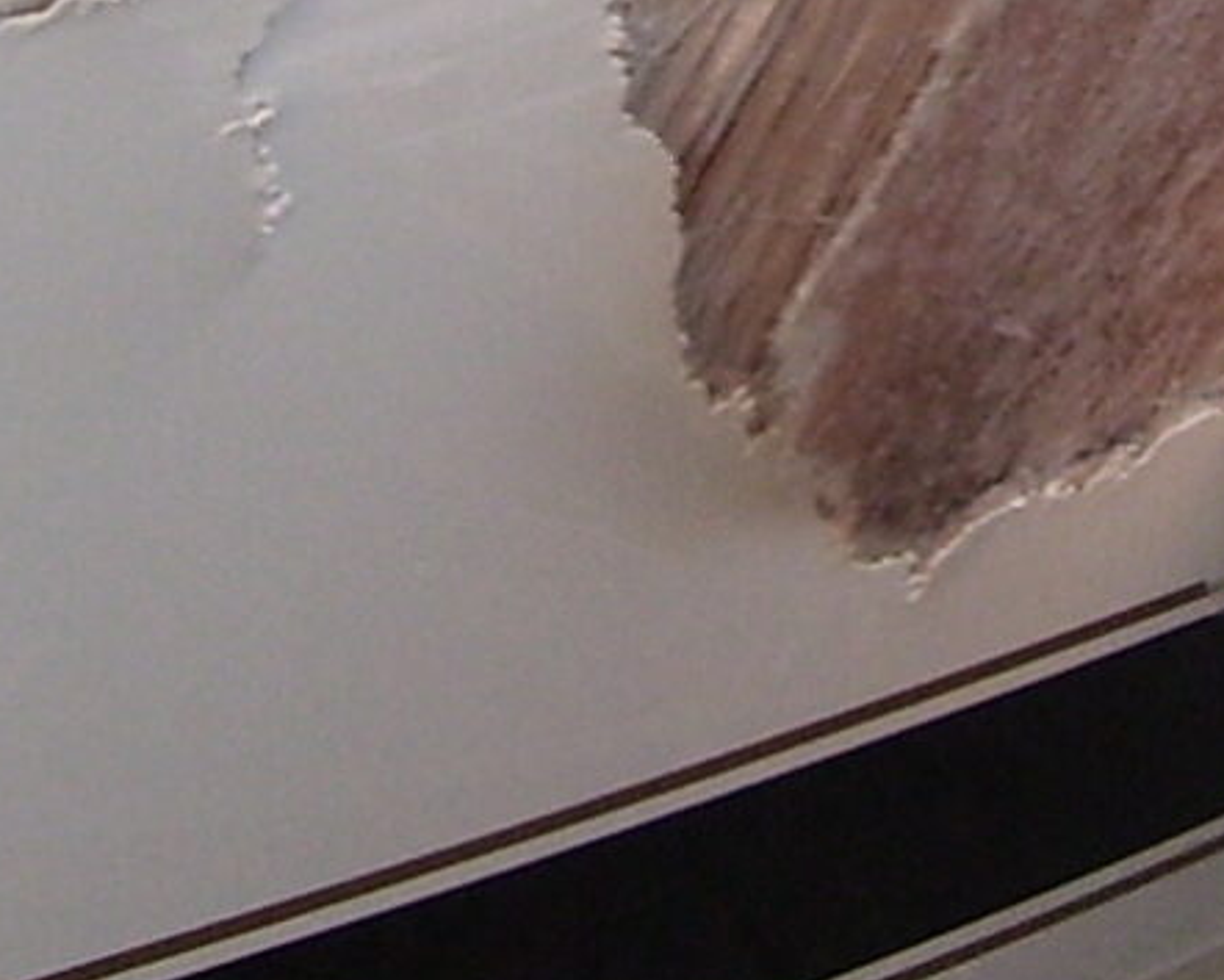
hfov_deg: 9.2
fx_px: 7575
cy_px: -360
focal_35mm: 209
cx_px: 1127
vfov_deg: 7.3
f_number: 2.7
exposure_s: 1/60
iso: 80
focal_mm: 6
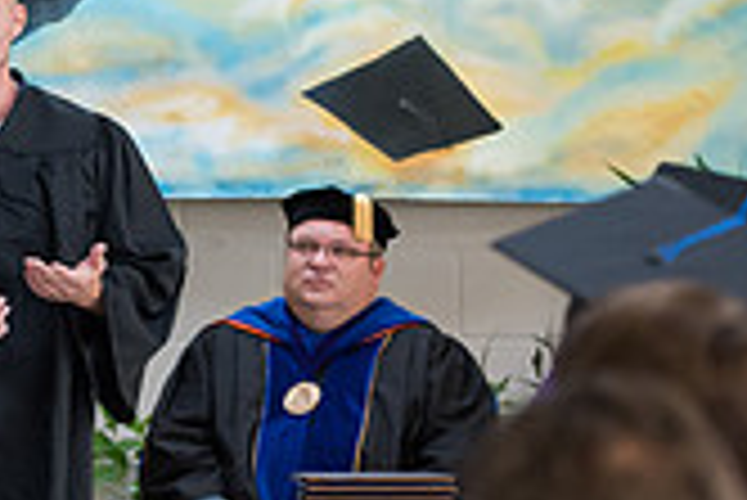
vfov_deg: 4.3
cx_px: 4
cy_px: 268
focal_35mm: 321
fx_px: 6666
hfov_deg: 6.4
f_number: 3.2
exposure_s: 1/200
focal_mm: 92
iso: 3200
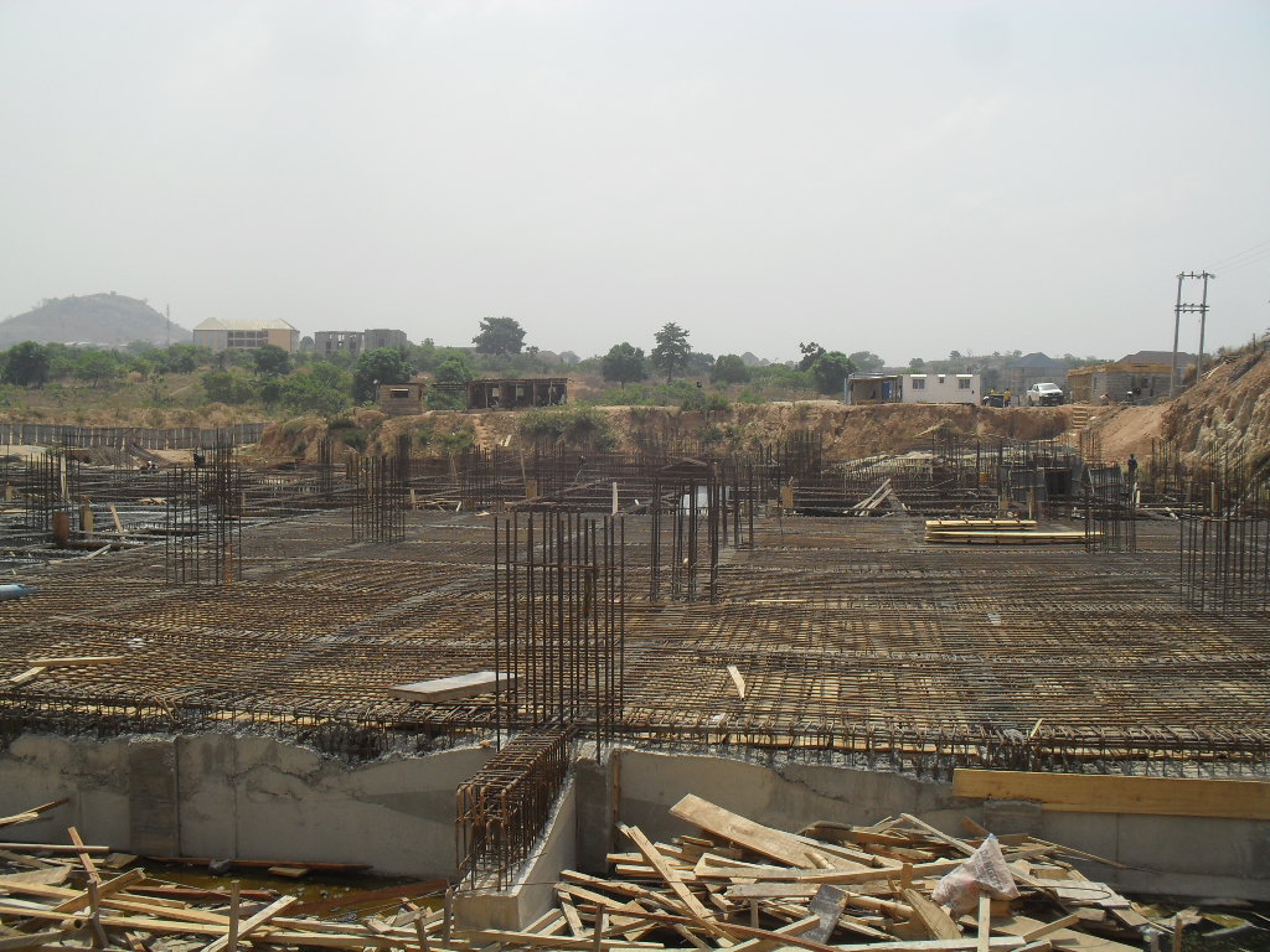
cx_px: 635
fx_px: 1284
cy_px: 476
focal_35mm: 35
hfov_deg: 52.6
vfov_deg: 40.7
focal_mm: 6.3
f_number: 8.4
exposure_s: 1/250
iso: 100
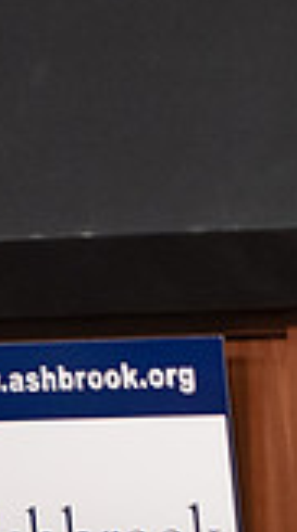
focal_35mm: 598
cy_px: -96
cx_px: 454
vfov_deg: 3.6
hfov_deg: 2.0
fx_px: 8420
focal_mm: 160
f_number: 2.8
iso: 2000
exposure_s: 1/200
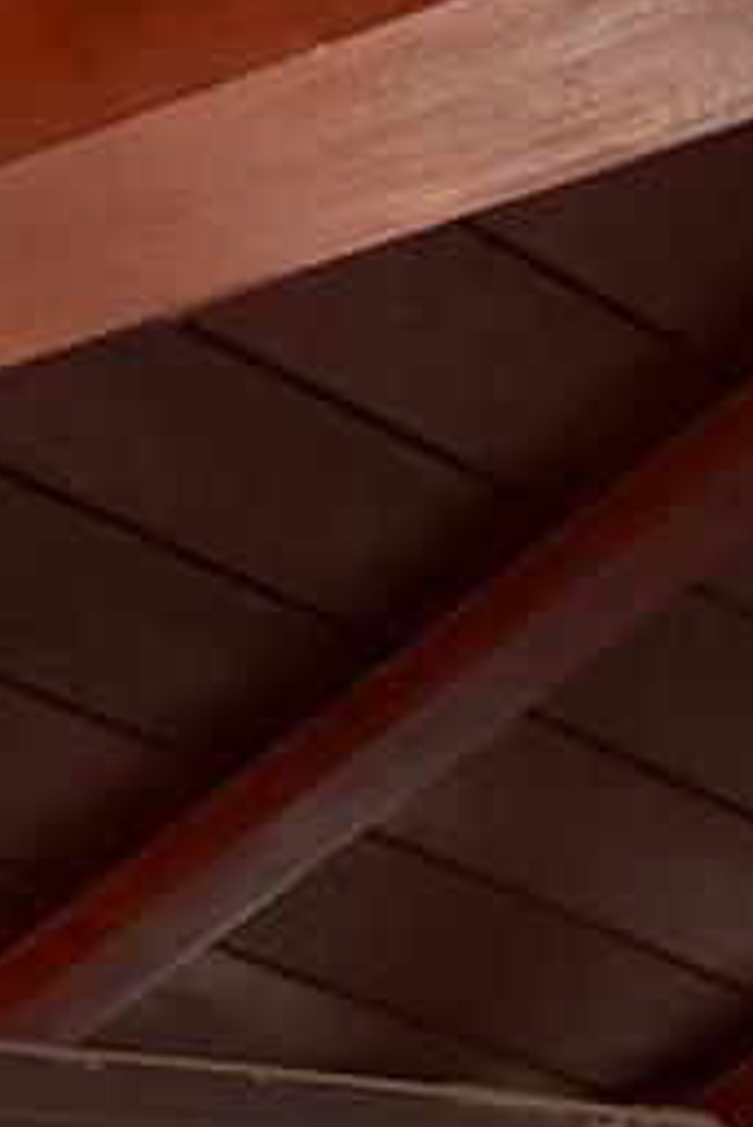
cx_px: 1632
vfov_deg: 12.3
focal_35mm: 146
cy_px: 2329
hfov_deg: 8.8
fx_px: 4574
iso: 250
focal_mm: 6.76
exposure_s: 1/60
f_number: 1.78
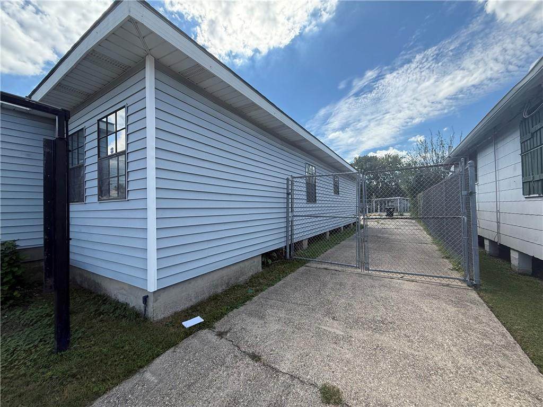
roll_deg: +1.0
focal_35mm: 14
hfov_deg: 102.1
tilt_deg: +1.4
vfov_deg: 85.7
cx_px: 272
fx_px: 220
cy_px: 204
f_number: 2.2
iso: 64
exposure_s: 1/1312
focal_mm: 2.22
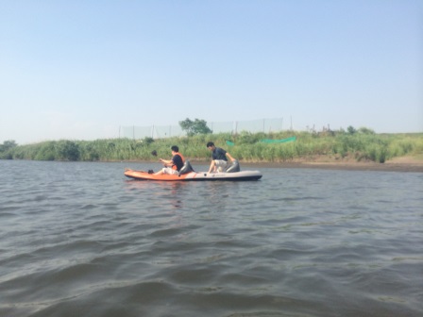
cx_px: 212
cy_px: 158
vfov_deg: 46.8
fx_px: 367
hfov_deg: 60.0
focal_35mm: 30
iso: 40
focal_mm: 4.12
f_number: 2.2
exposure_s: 1/1786
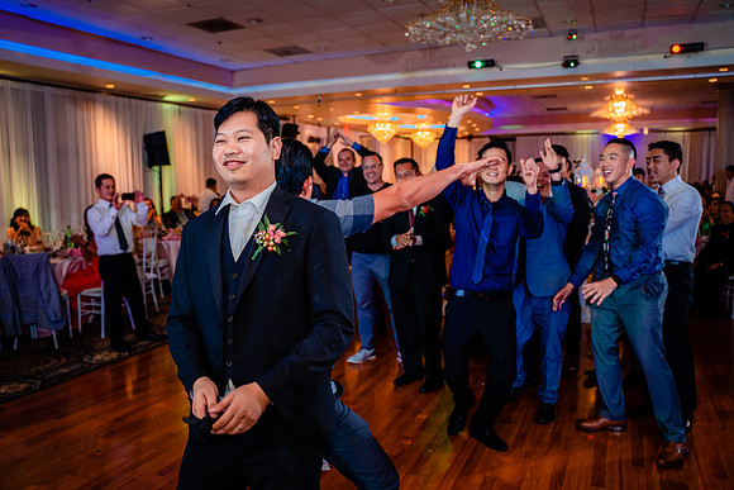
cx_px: 367
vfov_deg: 46.4
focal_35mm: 28
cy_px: 245
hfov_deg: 65.5
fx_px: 571
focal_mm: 28
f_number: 3.5
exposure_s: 1/160
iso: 1000
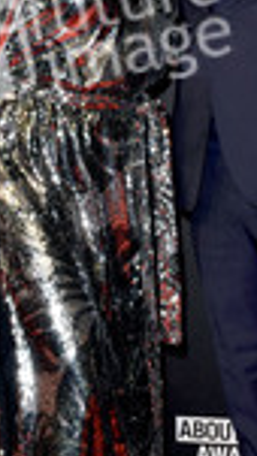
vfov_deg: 13.6
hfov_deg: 7.7
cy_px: 190
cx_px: 163
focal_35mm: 158
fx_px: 1913
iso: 1000
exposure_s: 1/125
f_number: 6.3
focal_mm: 38
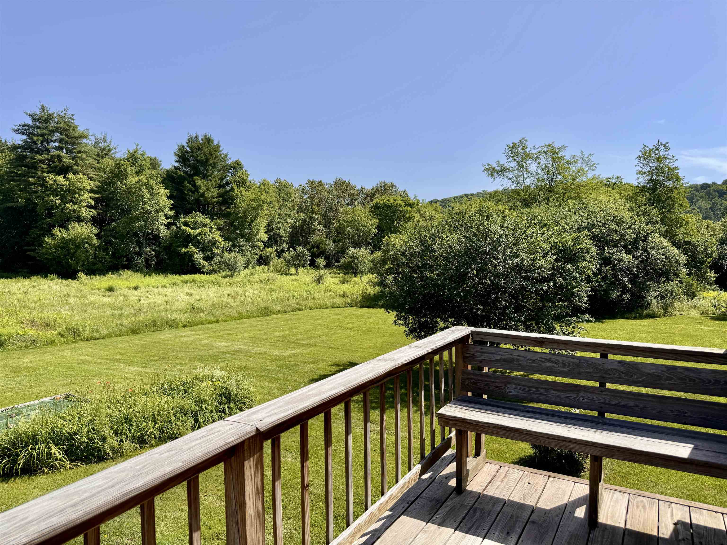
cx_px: 364
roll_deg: +0.3
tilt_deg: -2.8
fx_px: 504
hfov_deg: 71.6
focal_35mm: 24
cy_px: 272
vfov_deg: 56.8
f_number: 1.78
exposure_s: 1/4950
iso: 80
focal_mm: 6.76
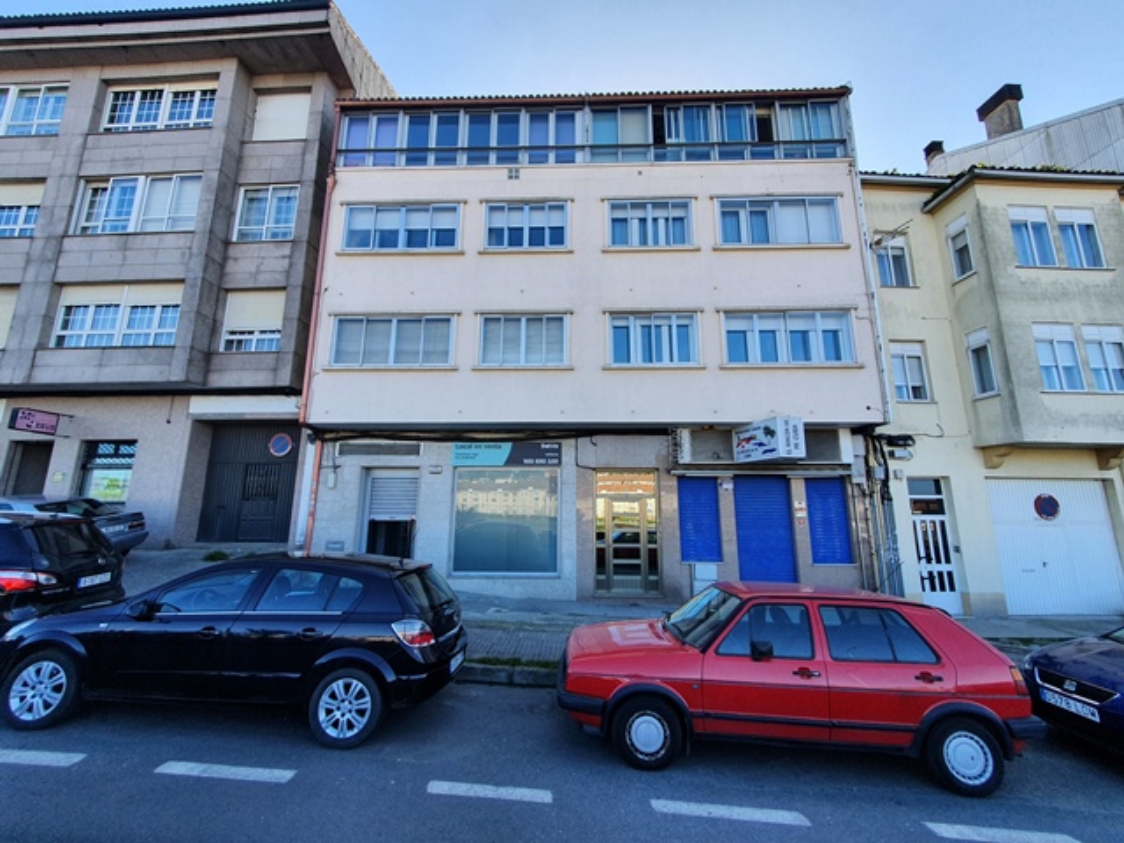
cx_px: 562
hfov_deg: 106.2
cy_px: 422
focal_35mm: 13
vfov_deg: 89.9
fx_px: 422
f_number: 2.2
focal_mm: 1.8
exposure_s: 1/445
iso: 50
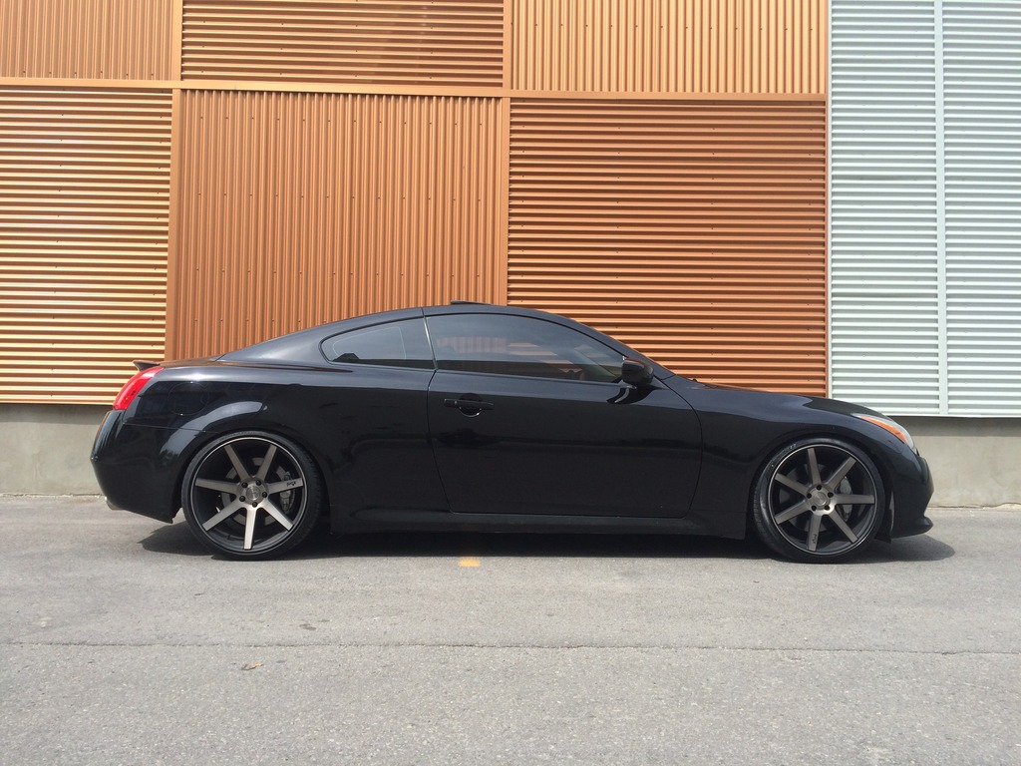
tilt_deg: +1.3
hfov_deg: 61.7
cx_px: 510
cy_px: 383
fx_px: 855
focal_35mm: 29
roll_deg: -0.4
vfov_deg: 48.2
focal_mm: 4.15
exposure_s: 1/954
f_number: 2.2
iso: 32
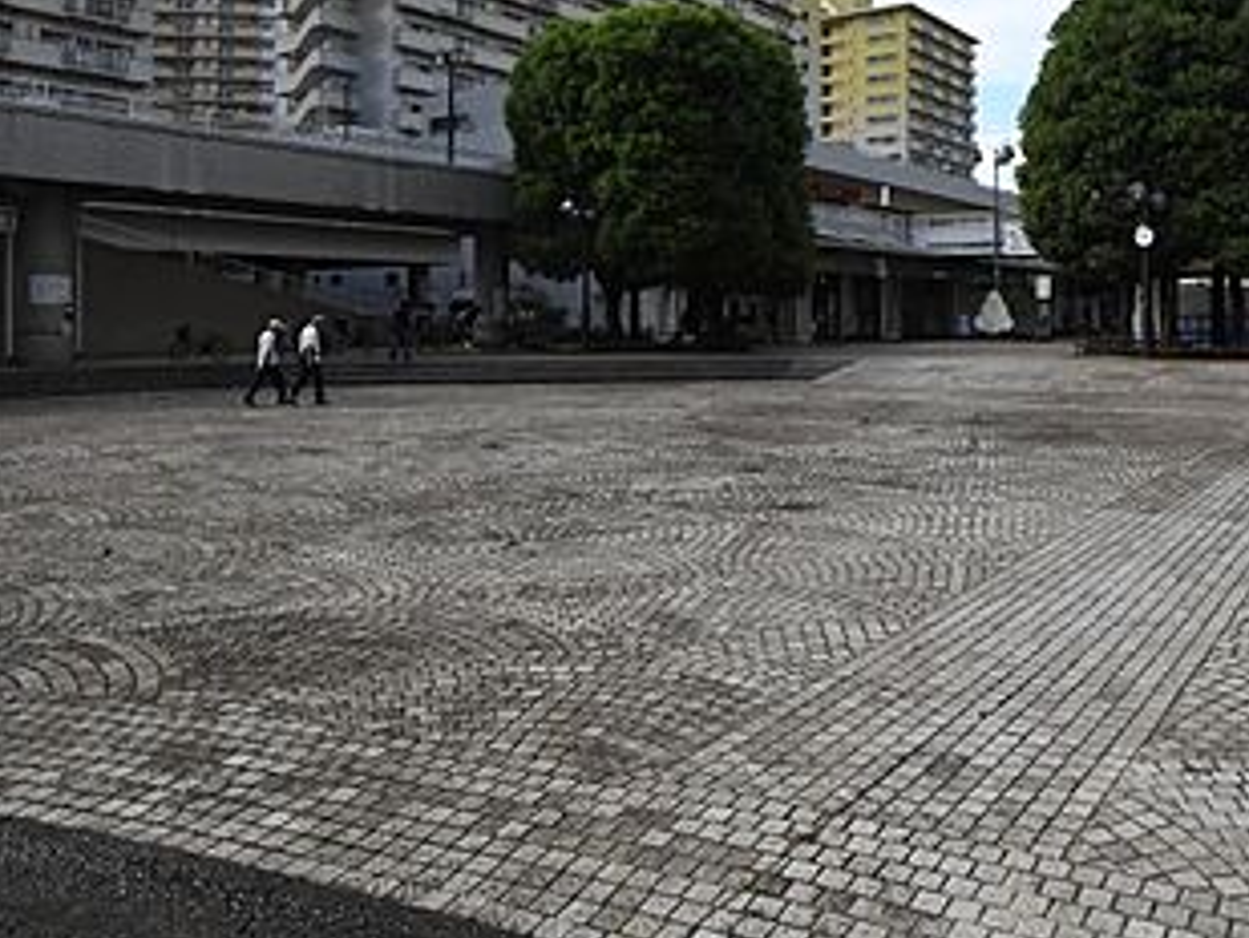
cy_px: 283
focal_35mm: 28
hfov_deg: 61.6
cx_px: 853
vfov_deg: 48.6
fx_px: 1011
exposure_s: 1/800
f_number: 14
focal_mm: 10
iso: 1600
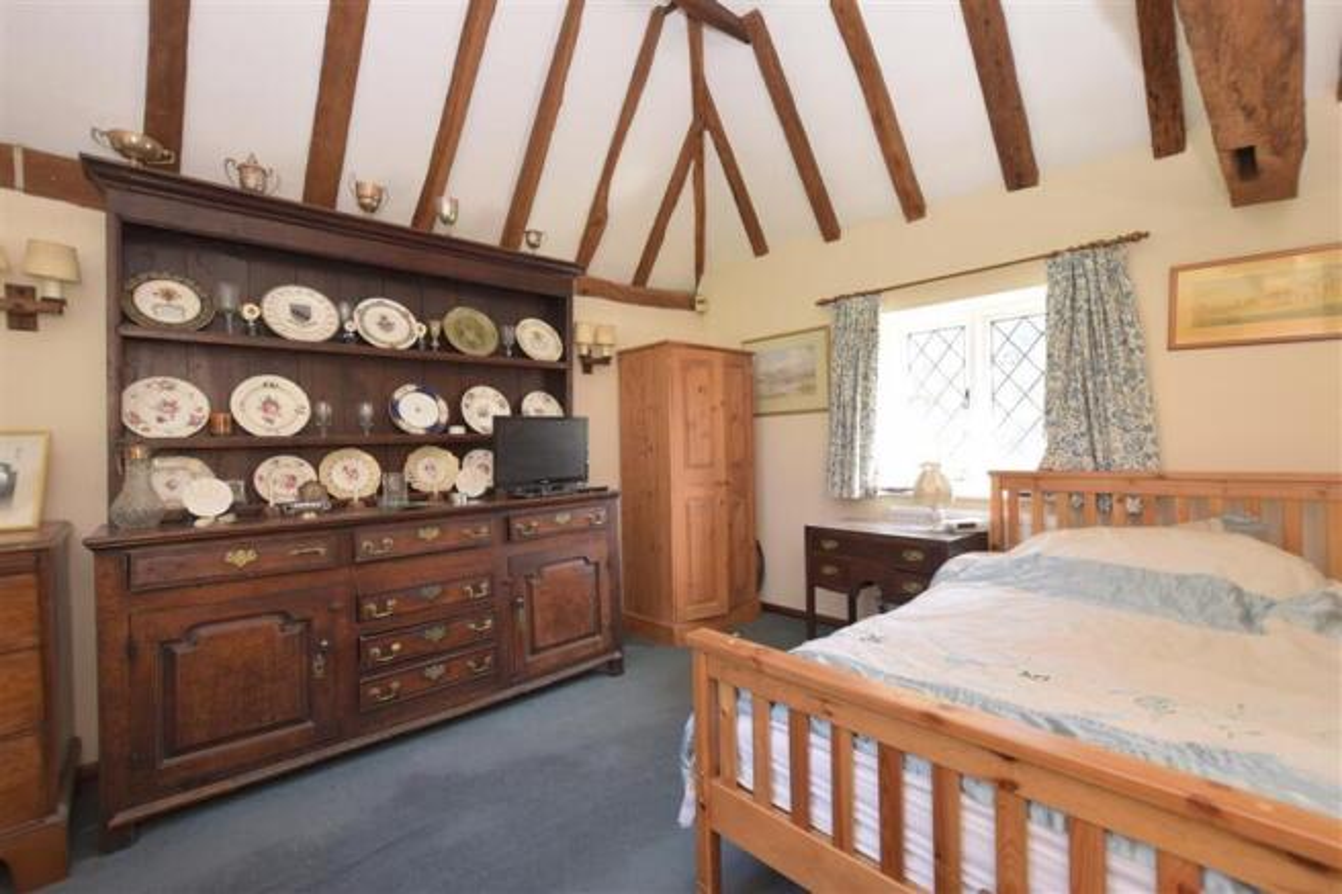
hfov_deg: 100.4
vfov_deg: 77.3
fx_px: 559
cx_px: 671
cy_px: 447
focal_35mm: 15
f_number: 7.1
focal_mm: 10
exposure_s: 1/15
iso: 400
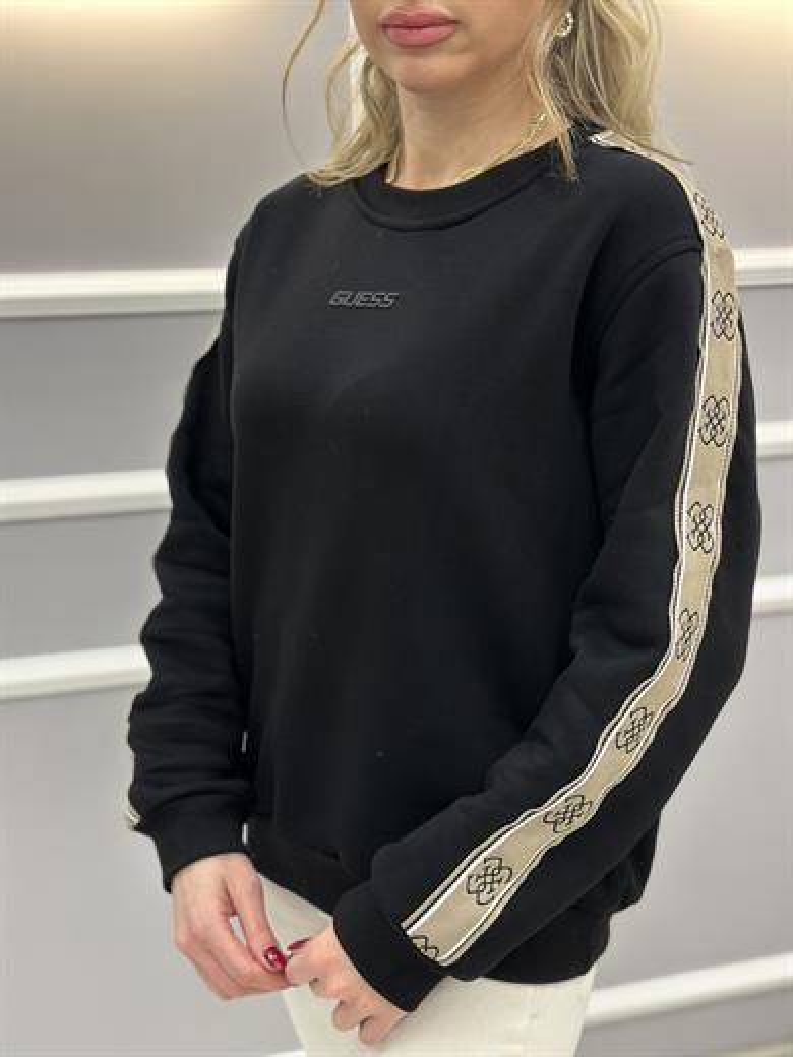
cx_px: 396
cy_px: 528
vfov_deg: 39.7
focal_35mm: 48
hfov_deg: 30.3
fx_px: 1466
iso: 160
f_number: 1.78
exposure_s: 1/100
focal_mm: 6.86
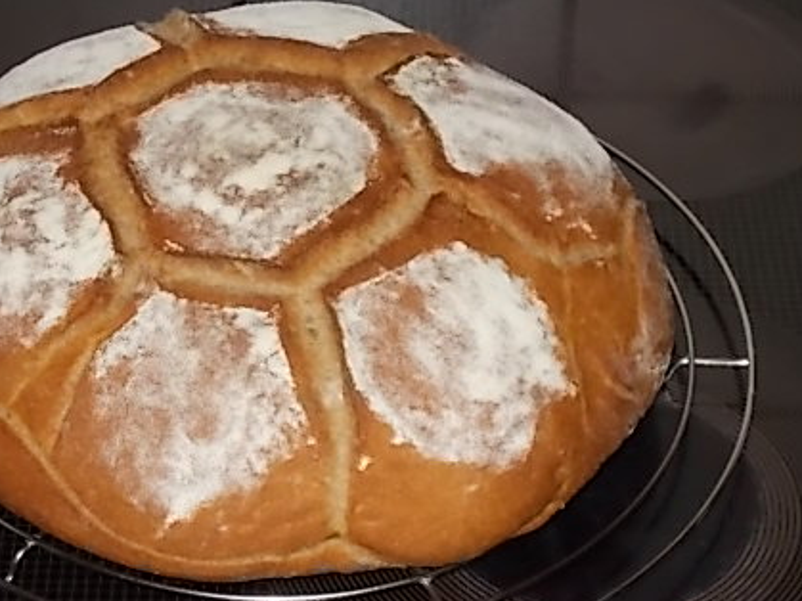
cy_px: 316
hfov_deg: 16.9
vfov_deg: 12.8
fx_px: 2687
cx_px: 276
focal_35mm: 116
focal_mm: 13.5
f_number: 5.8
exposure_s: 1/60
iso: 200
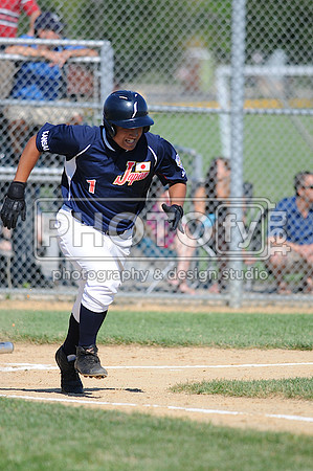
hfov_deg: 3.0
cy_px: 236
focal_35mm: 450
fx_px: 5882
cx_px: 156
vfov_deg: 4.6
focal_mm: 300
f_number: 4
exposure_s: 1/1600
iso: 200
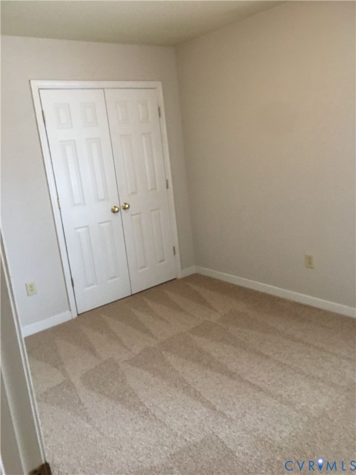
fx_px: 398
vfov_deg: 61.7
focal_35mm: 29
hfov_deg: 48.2
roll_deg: +6.2
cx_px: 178
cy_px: 238
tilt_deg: -10.1
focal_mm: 4.15
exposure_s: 1/4
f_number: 2.2
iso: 50
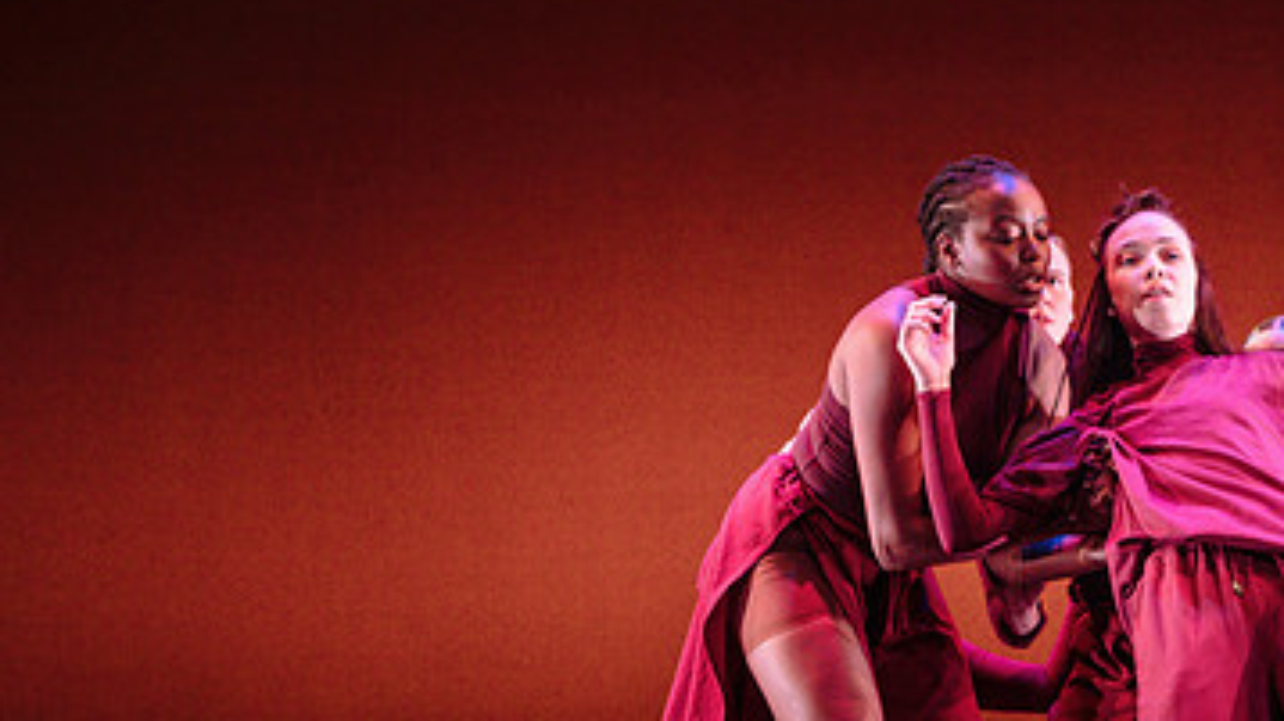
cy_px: 721
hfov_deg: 20.7
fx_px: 3471
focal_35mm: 102
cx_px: 1011
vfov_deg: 11.7
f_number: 2.8
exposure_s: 1/200
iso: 2000
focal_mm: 50
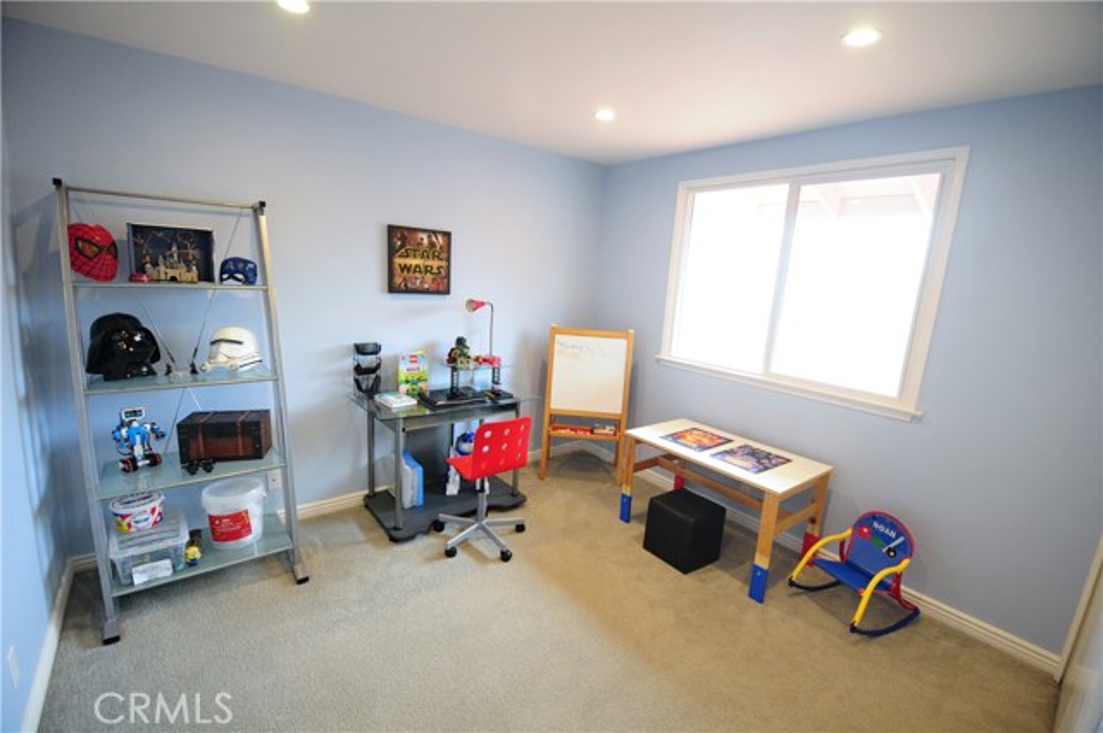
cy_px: 366
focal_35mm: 15
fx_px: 459
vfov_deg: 77.2
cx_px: 552
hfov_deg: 100.5
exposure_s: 1/60
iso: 640
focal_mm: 10
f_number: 3.5
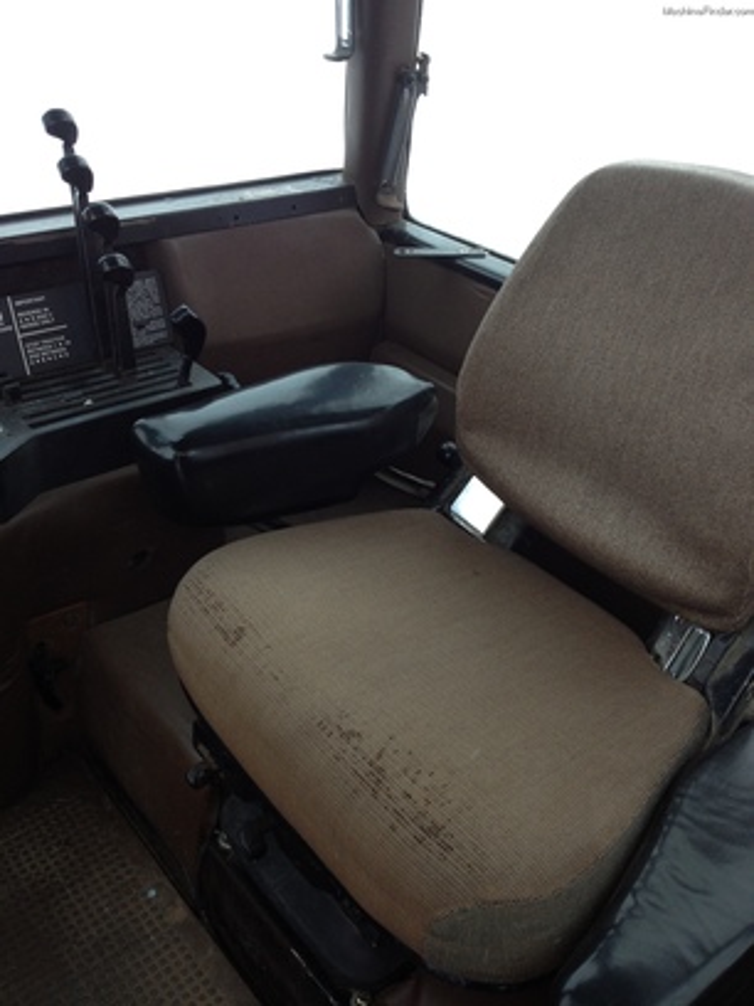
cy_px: 503
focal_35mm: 35
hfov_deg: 40.7
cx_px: 377
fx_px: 1016
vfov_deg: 52.6
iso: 64
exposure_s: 1/120
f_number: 2.4
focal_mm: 4.28
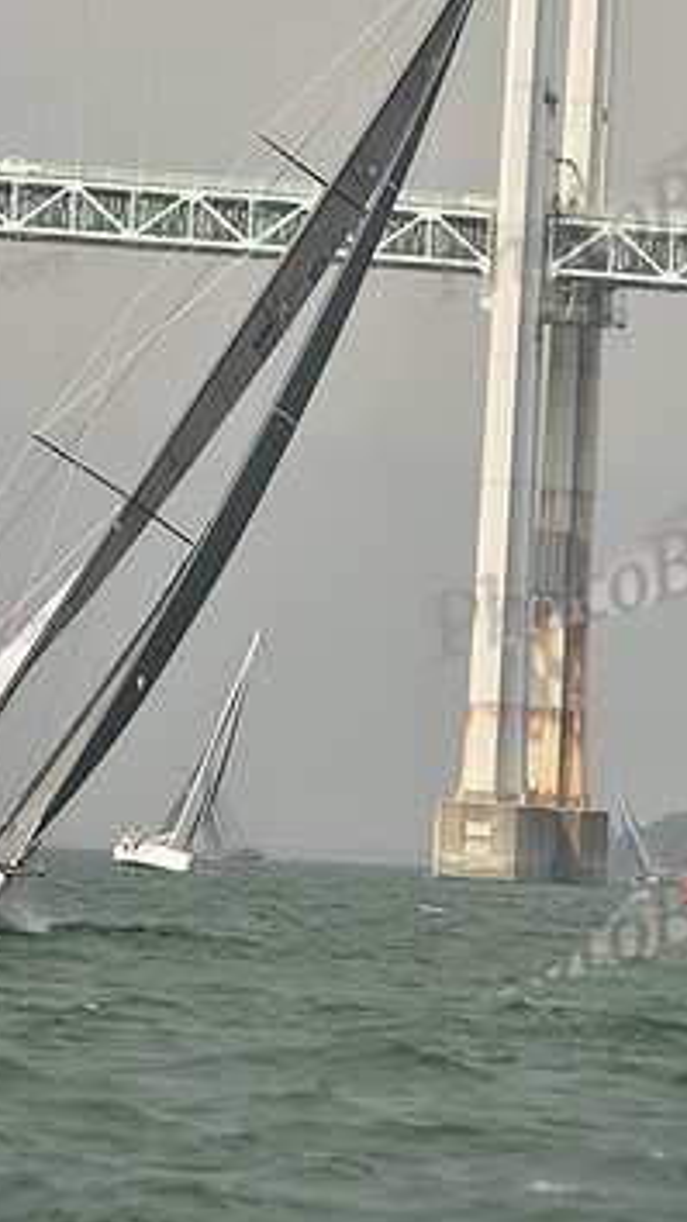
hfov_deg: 3.5
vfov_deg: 6.3
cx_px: 254
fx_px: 11113
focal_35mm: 343
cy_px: 442
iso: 250
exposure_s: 1/640
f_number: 5.6
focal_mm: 200
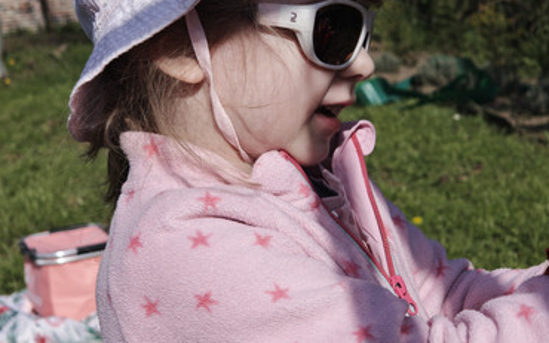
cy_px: 135
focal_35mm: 86
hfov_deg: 24.1
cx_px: 277
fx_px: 1286
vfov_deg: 15.2
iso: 50
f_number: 2
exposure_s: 1/860
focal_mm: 9
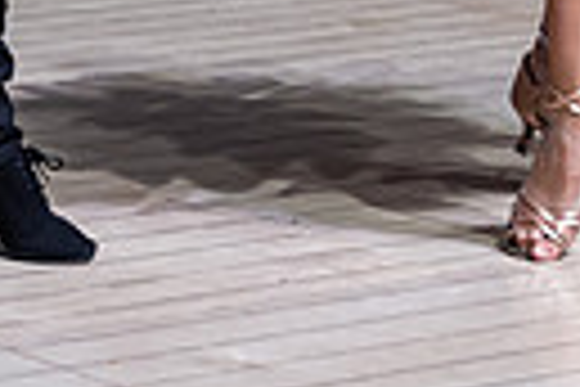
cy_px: -540
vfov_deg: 4.6
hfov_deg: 7.0
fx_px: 4736
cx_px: 184
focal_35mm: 294
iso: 3200
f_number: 3.2
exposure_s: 1/400
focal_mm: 60
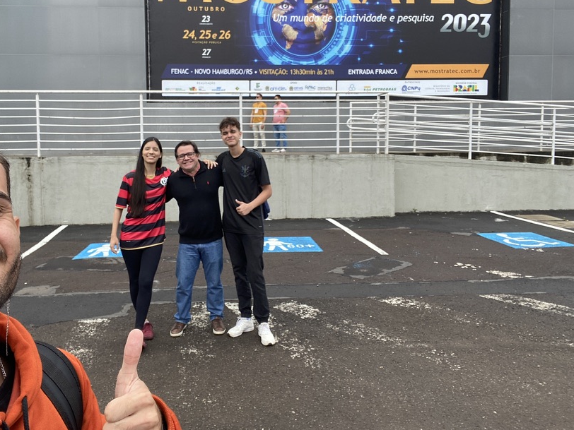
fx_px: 481
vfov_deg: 48.0
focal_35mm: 29
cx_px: 228
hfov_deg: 61.1
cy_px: 174
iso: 25
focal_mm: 2.71
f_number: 2.2
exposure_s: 1/299
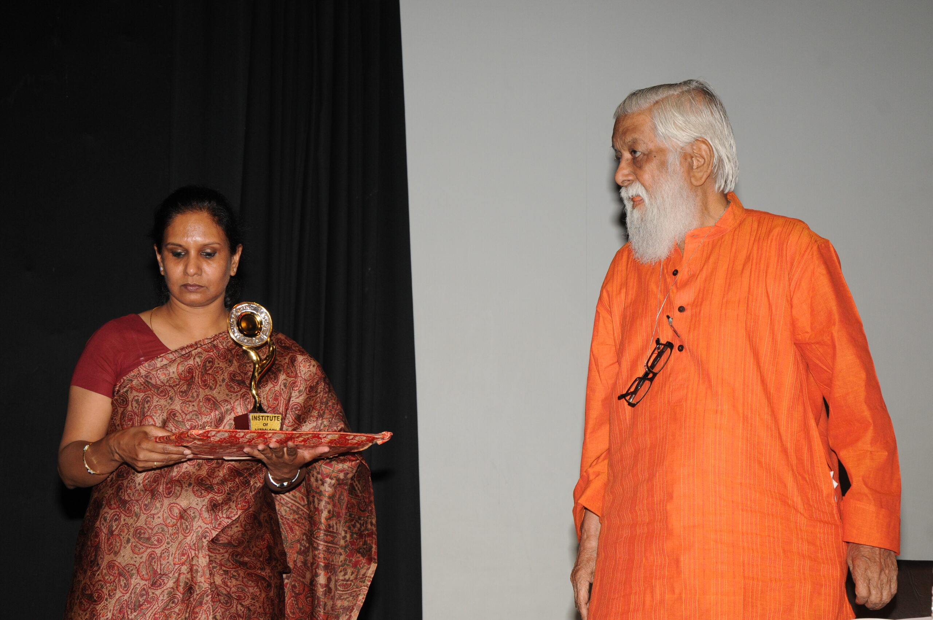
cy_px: 310
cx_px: 466
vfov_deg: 12.1
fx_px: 2912
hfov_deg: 18.2
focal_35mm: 112
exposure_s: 1/160
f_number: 7.1
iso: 400
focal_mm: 75
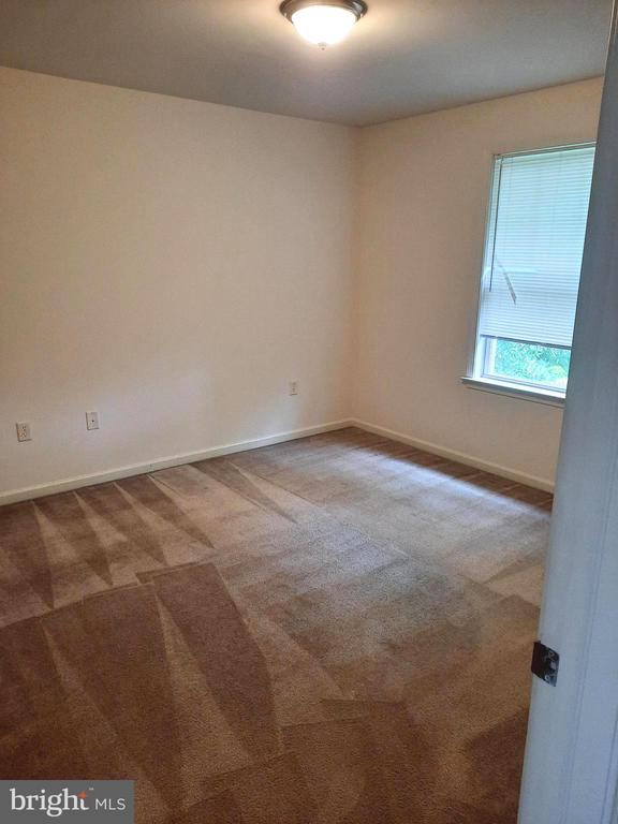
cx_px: 309
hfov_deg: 54.9
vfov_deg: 69.4
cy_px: 412
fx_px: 595
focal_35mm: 25
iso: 250
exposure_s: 1/60
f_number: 2
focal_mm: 4.6
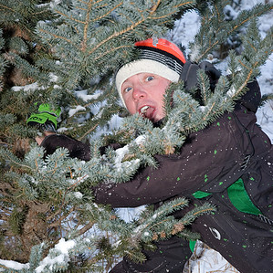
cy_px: 182
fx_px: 892
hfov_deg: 17.4
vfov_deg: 17.4
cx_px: 136
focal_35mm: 100
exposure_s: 1/80
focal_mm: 52
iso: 200
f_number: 4.5
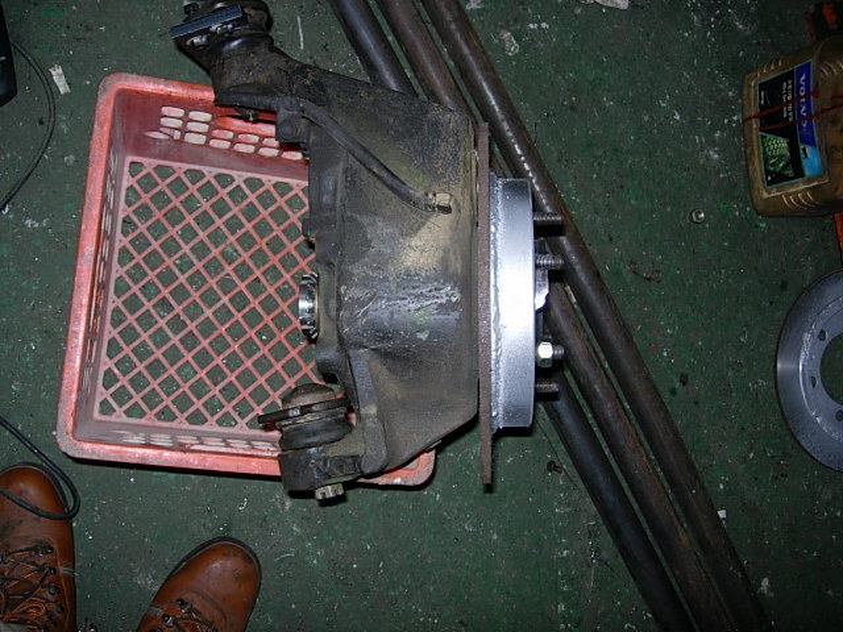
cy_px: 316
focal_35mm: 38
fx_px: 925
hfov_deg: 49.0
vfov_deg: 37.7
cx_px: 422
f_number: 2.8
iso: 79
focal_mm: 7.8
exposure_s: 1/64
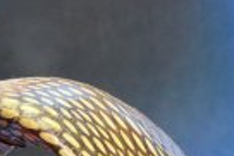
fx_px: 1973
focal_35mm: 303
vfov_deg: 4.5
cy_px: 345
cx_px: 12
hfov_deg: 6.8
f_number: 8
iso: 800
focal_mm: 45
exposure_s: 1/60
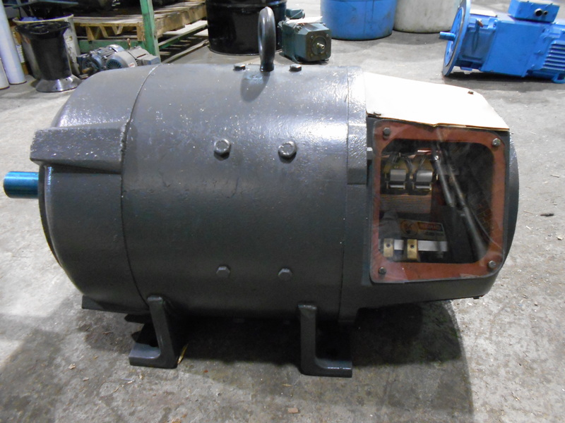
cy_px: 212
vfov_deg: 53.1
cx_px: 282
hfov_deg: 67.3
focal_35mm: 26
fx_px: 424
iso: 640
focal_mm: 4.6
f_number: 3.2
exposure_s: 1/15
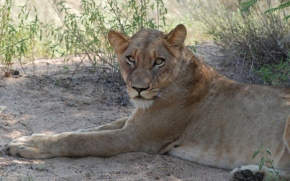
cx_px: 146
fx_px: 2071
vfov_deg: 5.0
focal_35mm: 262
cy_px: 97
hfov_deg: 8.0
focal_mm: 170
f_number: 6.3
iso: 1000
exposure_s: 1/800
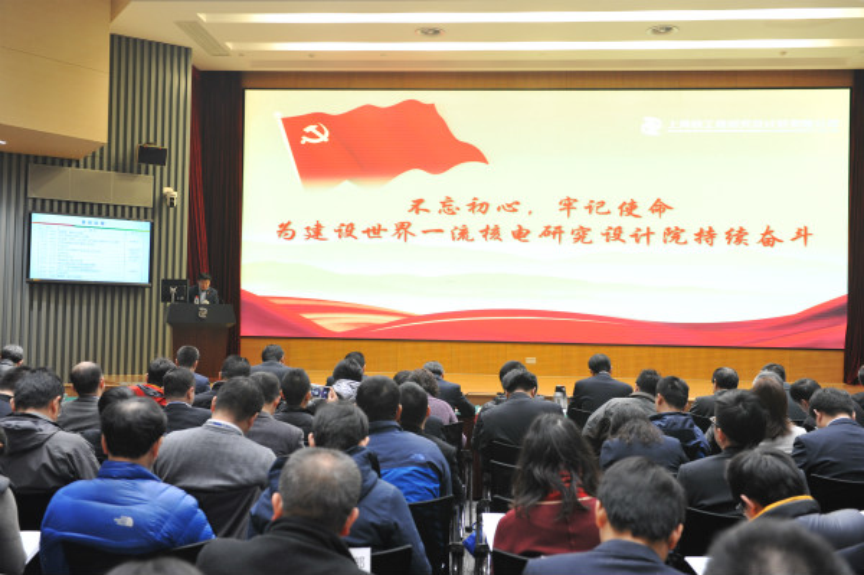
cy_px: 288
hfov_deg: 53.2
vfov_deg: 36.8
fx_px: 863
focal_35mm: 36
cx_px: 432
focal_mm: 36
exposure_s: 1/100
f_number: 4
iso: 1100
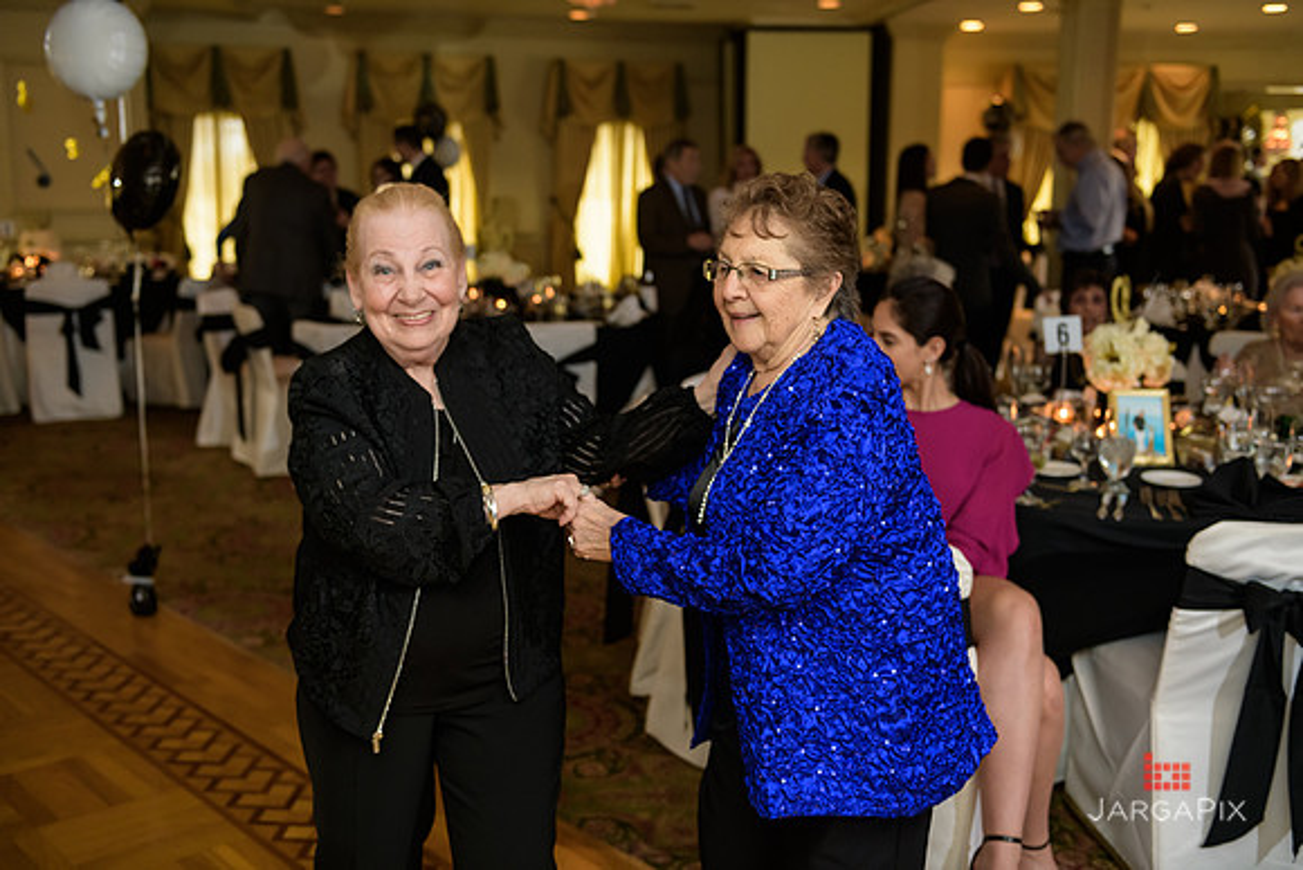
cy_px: 435
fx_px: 1376
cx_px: 652
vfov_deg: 35.1
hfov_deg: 50.7
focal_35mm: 38
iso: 1000
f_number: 3.2
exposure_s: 1/125
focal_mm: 38
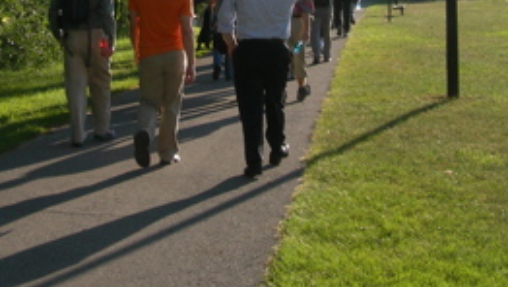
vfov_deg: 11.6
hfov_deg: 21.1
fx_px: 1362
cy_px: -120
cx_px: 178
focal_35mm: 101
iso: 50
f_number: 4.8
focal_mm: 7.8
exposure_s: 1/262
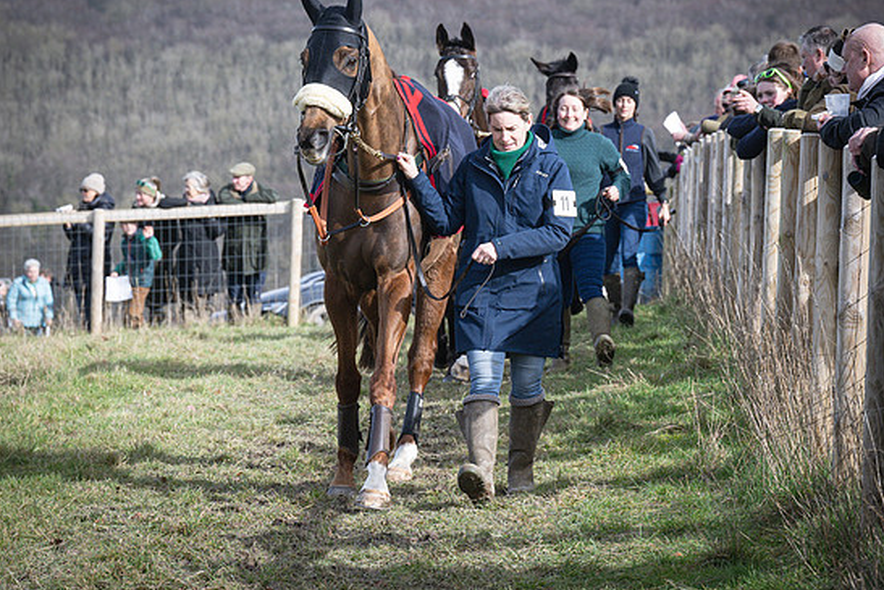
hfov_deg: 9.6
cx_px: 443
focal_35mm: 215
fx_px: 5281
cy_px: 267
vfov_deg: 6.4
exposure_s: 1/1000
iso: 400
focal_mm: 99
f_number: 5.6
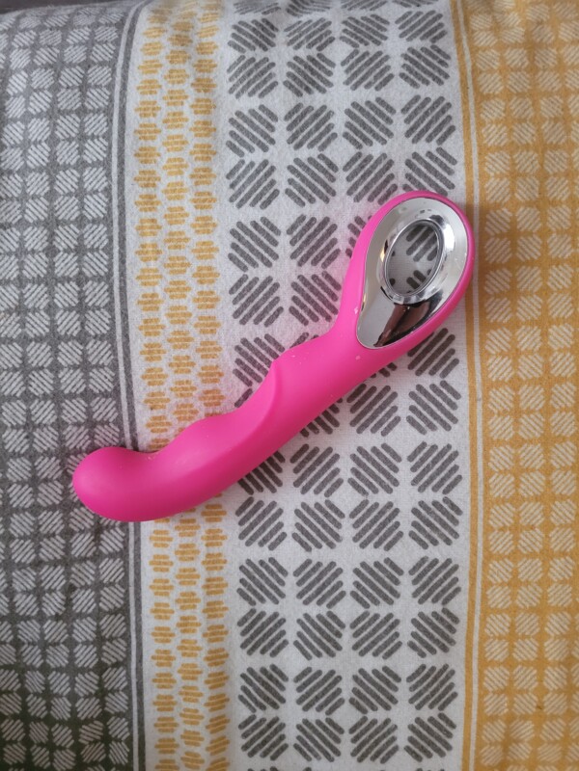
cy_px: 386
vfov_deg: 67.3
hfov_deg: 53.1
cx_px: 290
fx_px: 580
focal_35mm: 26
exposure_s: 1/33
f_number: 1.8
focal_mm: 5.4
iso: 640
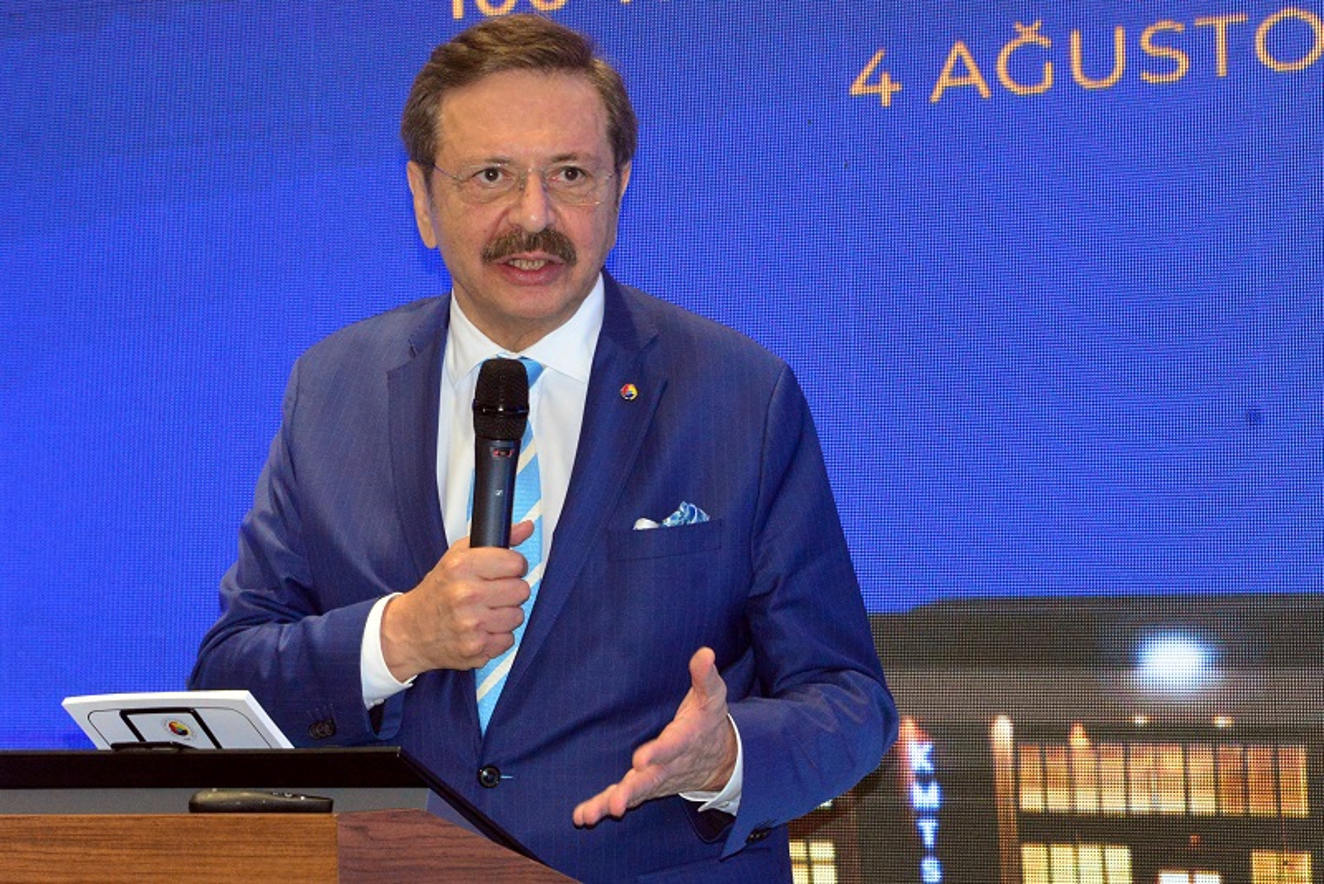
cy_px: 442
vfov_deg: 11.8
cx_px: 662
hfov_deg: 17.6
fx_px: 4268
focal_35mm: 116
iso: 5000
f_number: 8
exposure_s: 1/160
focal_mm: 116
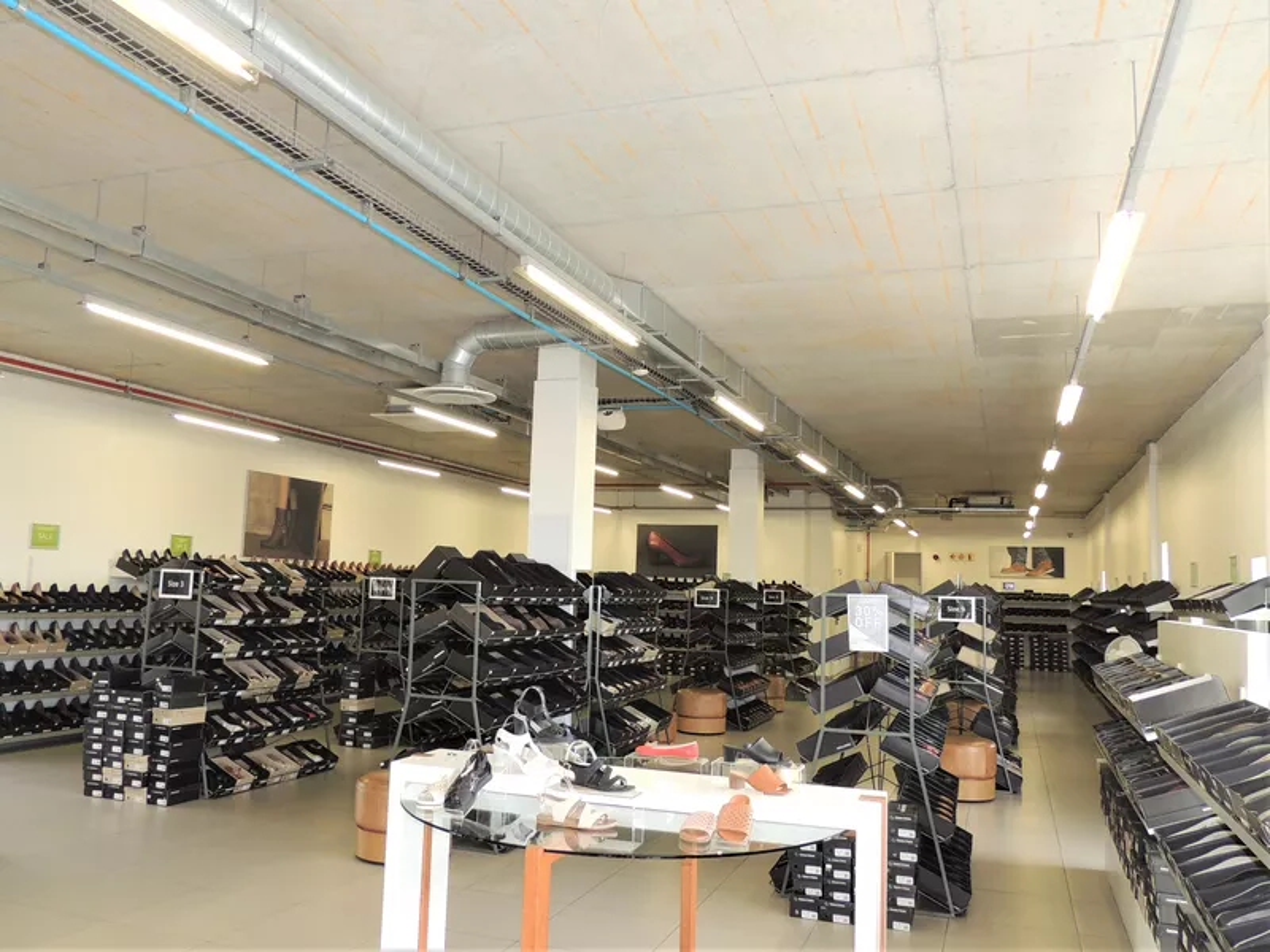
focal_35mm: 24
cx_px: 635
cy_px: 476
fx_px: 881
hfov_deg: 71.6
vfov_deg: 56.8
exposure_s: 1/40
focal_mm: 4.3
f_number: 3
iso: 100
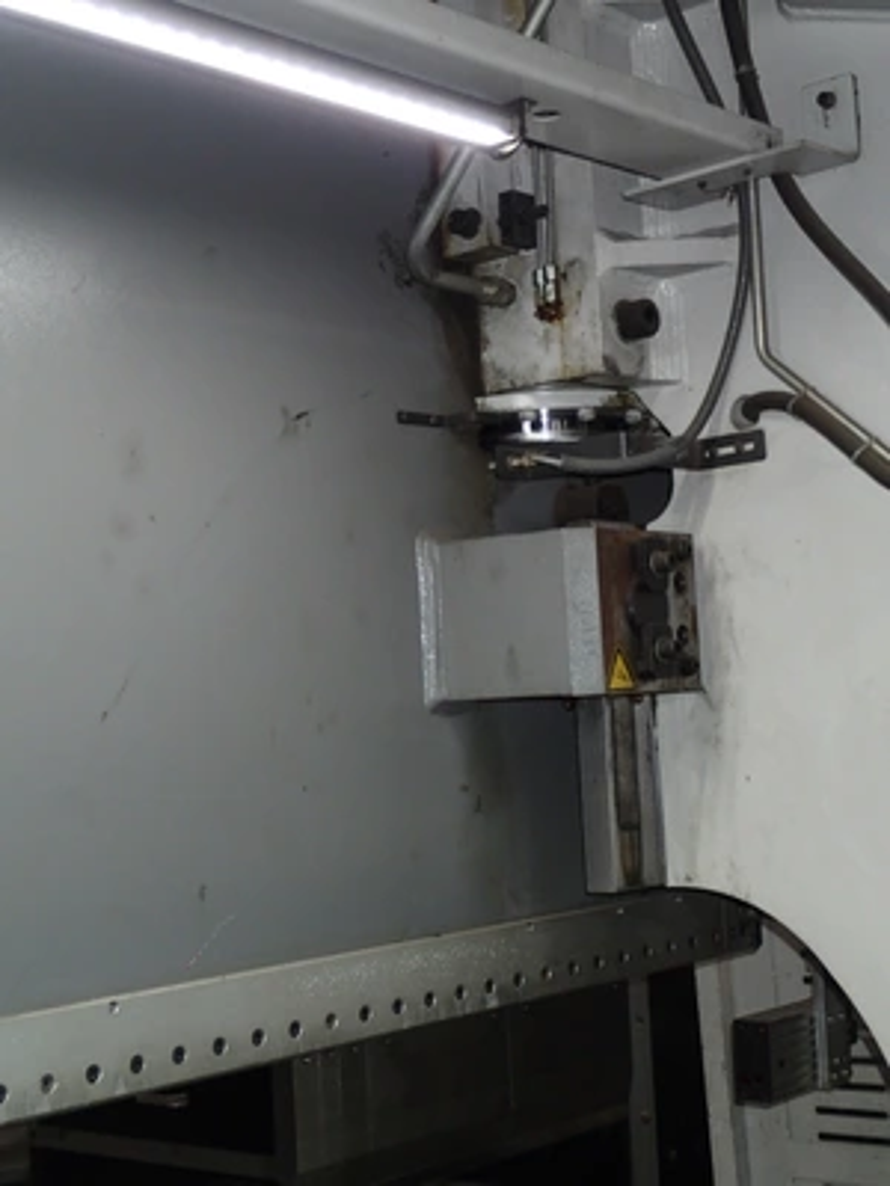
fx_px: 1817
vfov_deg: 36.2
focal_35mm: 53
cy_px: 593
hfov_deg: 27.5
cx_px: 445
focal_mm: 9.61
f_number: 3.4
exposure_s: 1/50
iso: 200
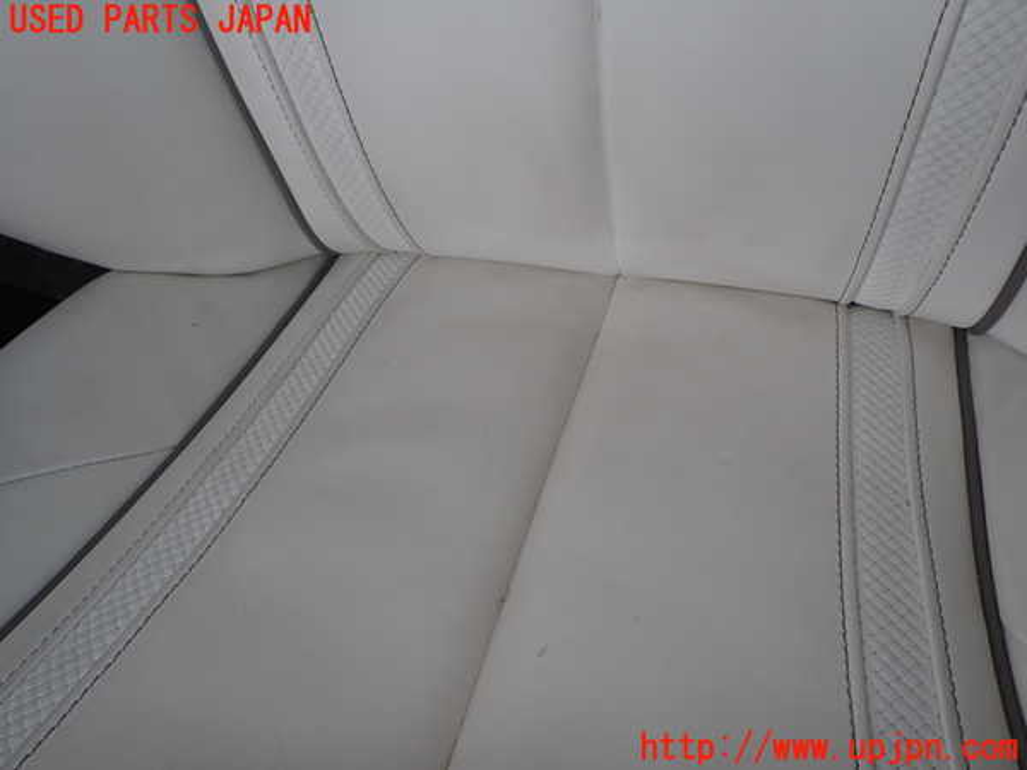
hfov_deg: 69.4
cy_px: 385
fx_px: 742
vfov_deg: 54.9
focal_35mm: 25
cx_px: 514
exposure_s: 1/200
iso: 100
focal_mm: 4.5
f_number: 8
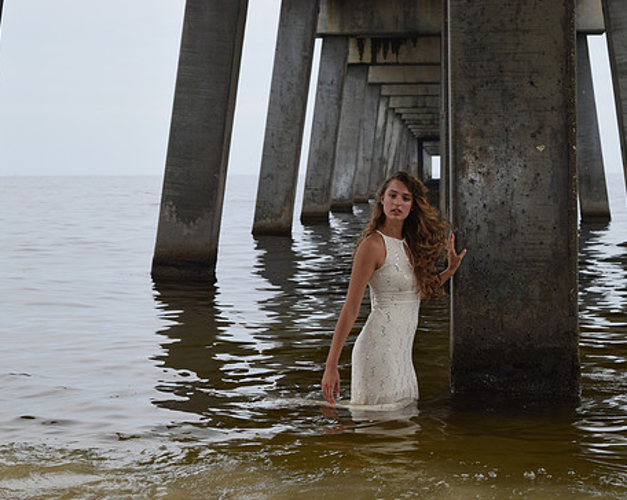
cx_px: 285
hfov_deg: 19.5
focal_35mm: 99
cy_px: 264
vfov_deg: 15.6
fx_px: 1828
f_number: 7.1
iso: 100
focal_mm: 55
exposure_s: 1/200
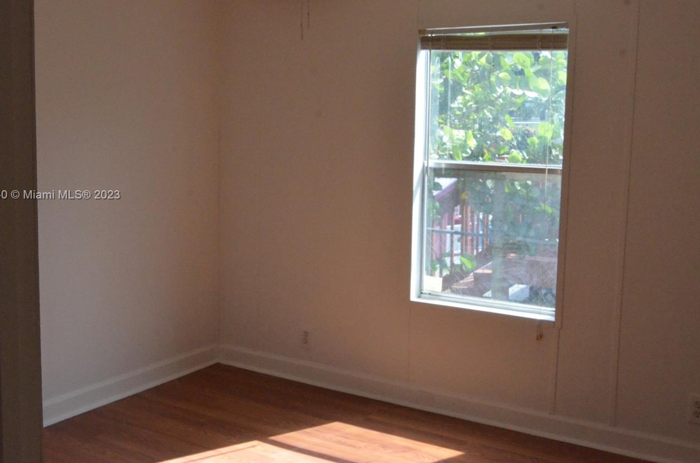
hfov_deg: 43.6
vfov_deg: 29.7
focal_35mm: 45
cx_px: 383
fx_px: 873
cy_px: 196
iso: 5000
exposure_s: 1/800
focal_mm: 24
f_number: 14
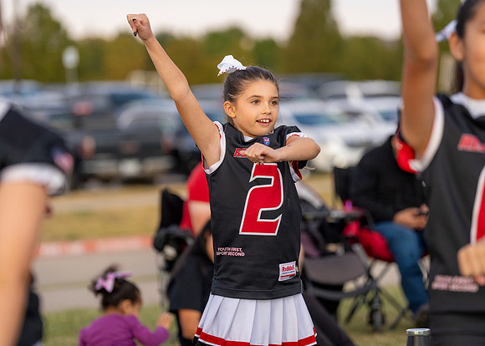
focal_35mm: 150
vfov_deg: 9.6
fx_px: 2069
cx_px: 245
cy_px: 166
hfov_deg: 13.4
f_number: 2.8
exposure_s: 1/1600
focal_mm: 129
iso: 1000
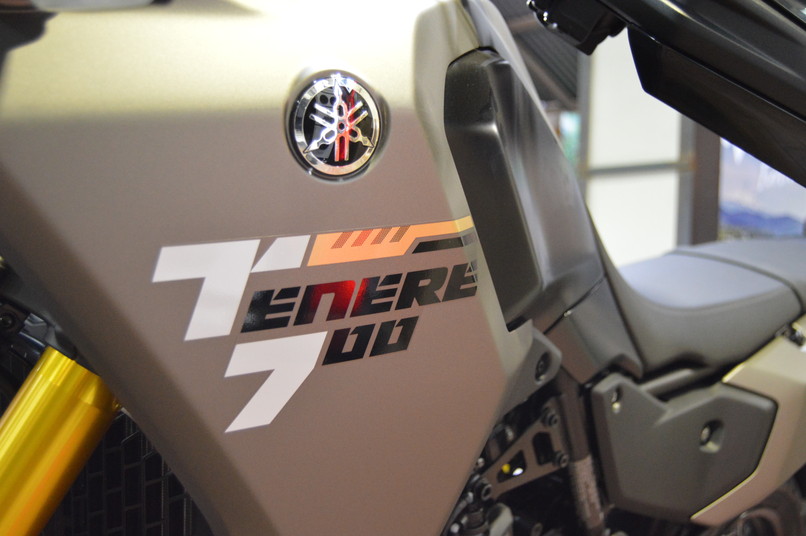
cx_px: 403
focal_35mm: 39
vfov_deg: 34.1
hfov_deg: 49.6
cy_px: 268
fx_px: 872
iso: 3200
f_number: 4
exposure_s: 1/40
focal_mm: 26
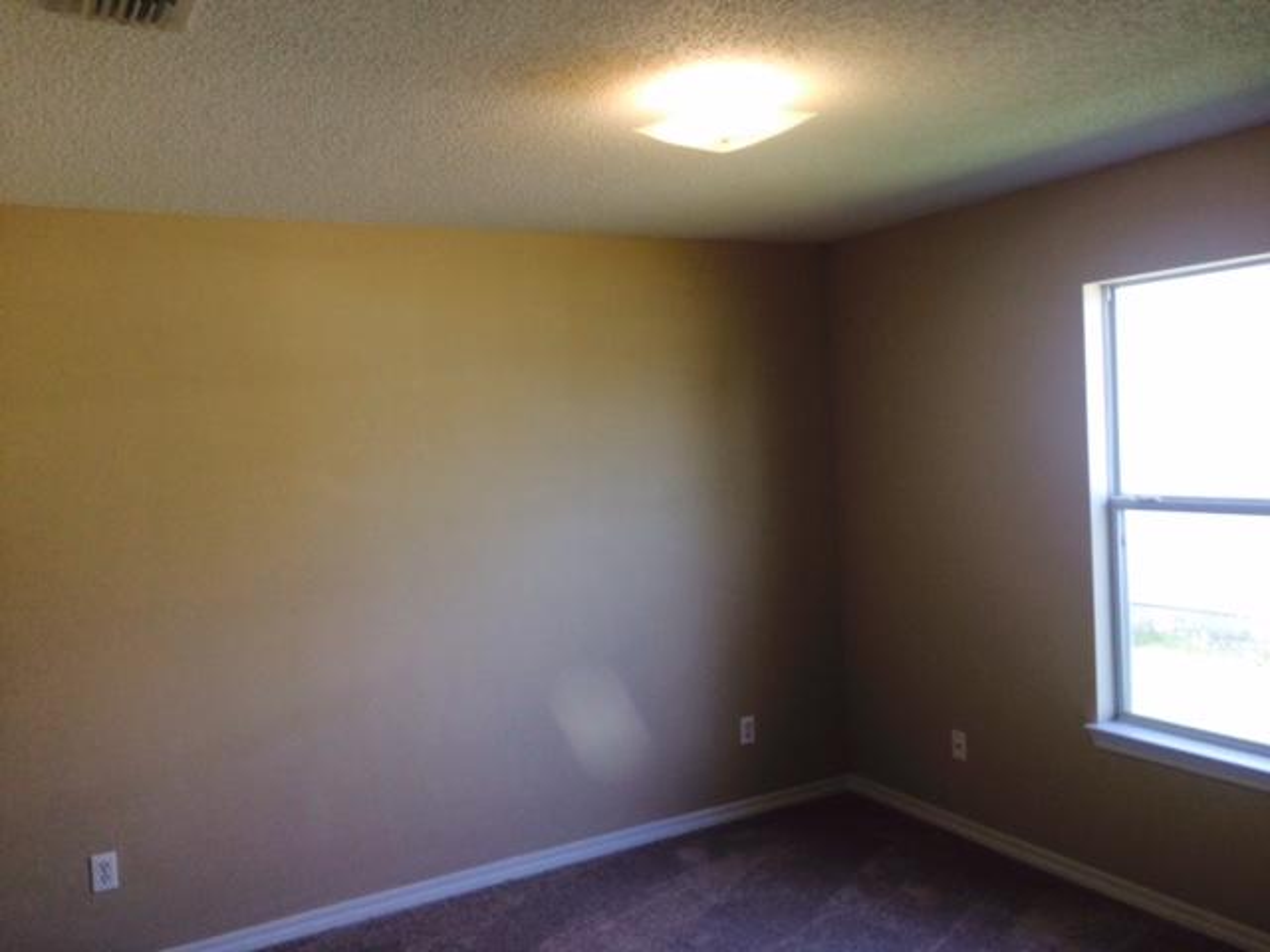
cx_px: 635
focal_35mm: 29
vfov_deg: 48.2
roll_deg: +3.0
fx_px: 1064
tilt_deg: -3.9
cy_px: 476
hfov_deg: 61.7
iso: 50
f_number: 2.2
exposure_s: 1/60
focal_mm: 4.15
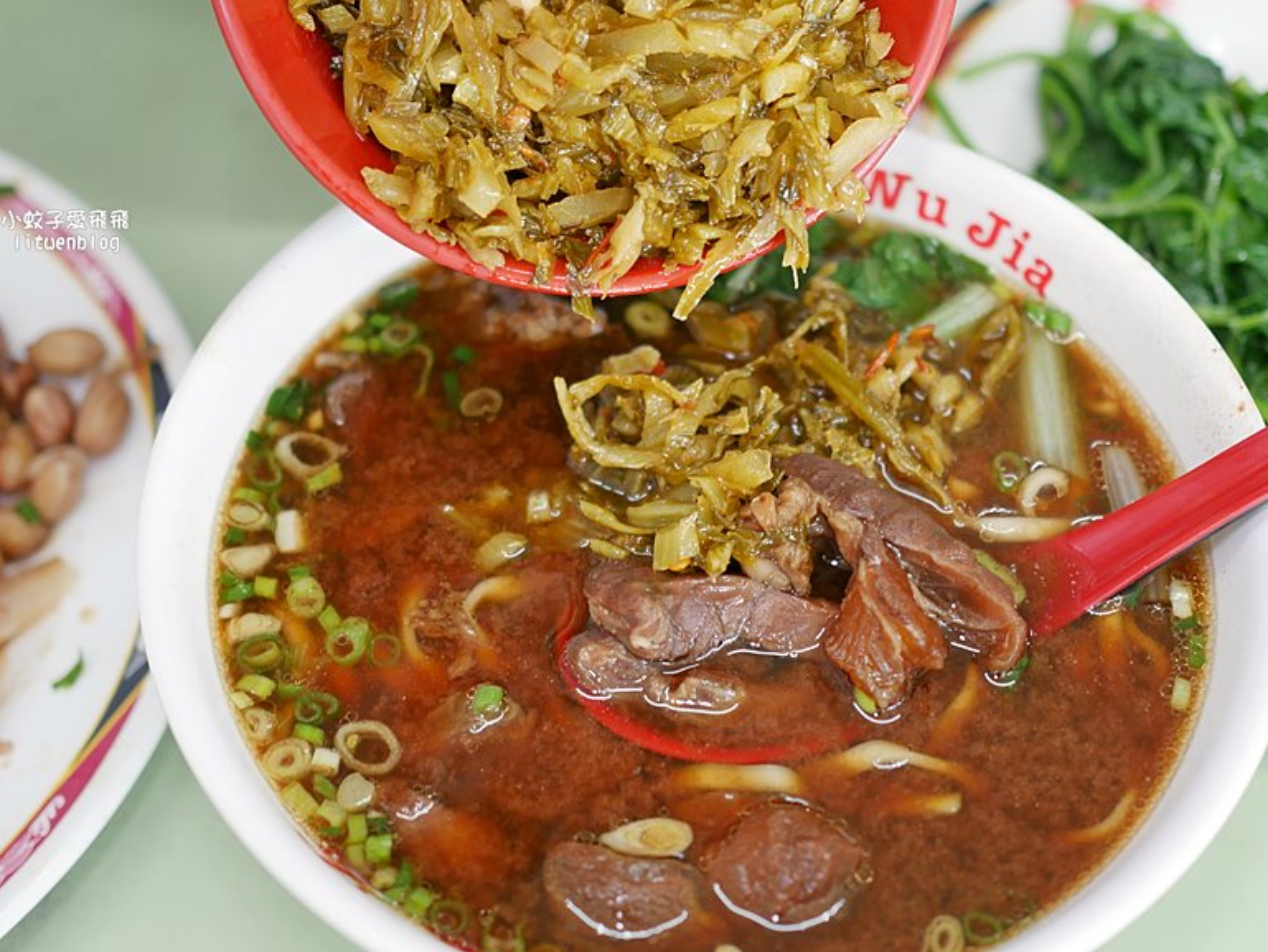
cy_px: 350
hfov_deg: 29.8
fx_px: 2383
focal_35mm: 65
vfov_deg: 22.6
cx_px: 648
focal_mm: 25
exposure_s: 1/100
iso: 200
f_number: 1.8
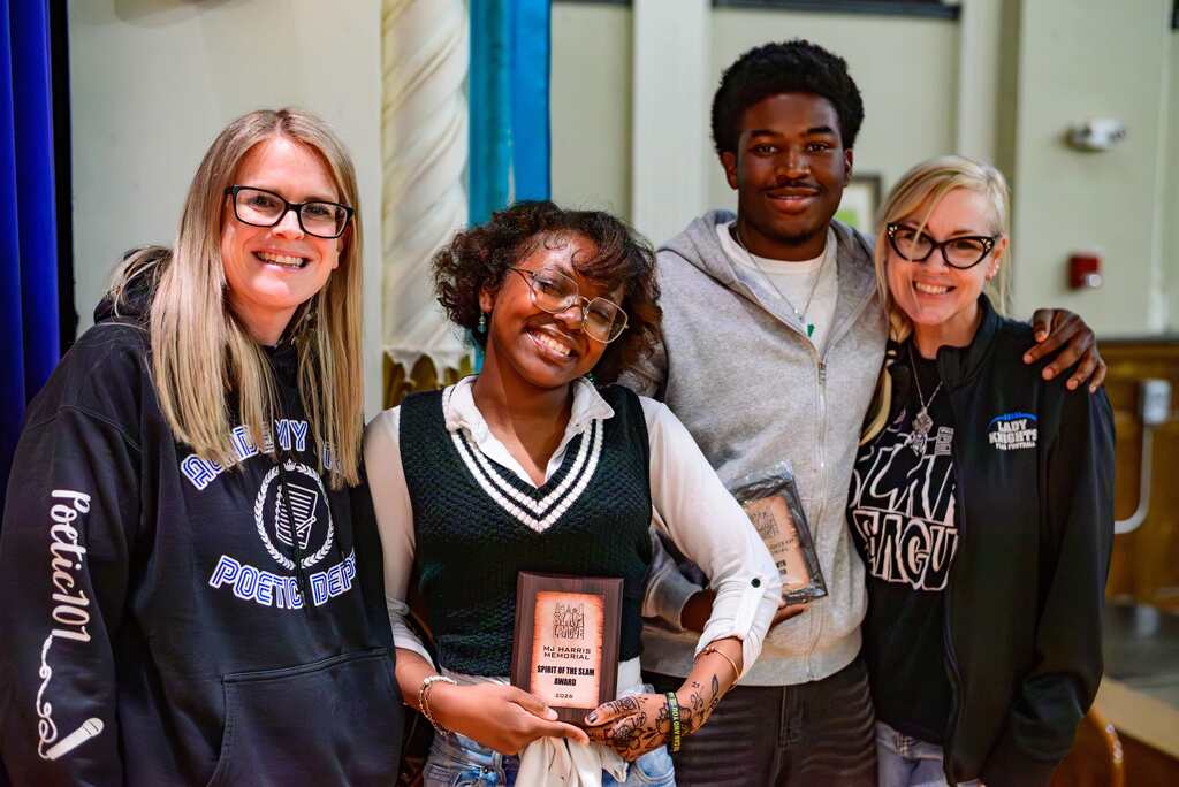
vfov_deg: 27.0
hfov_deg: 39.6
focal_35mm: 50
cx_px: 590
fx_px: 1638
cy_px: 394
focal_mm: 50
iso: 2000
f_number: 2.8
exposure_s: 1/500
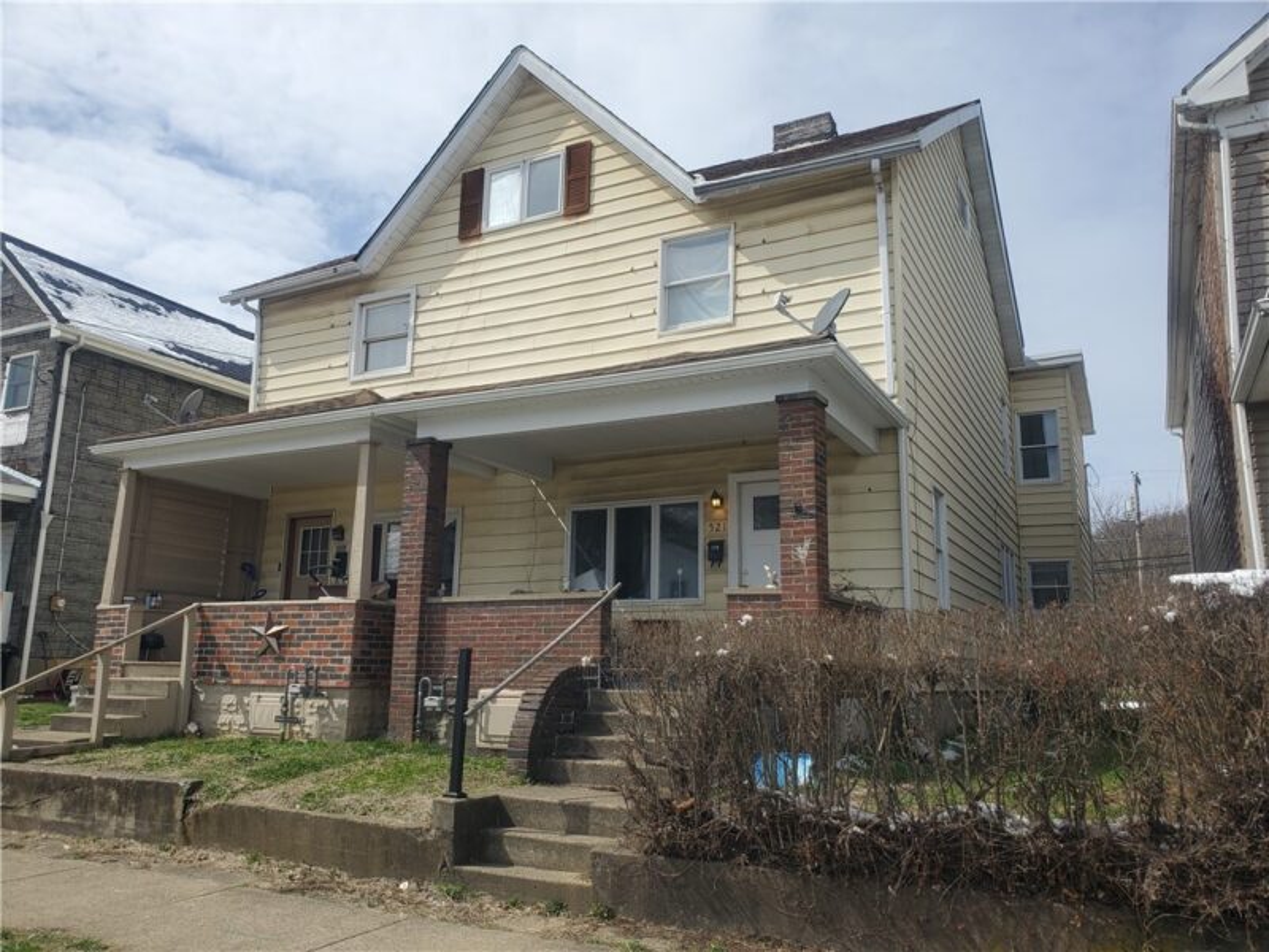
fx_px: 953
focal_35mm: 26
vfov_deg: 53.1
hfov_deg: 67.3
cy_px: 476
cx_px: 634
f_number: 2.4
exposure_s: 1/2222
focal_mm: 4.3
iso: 50
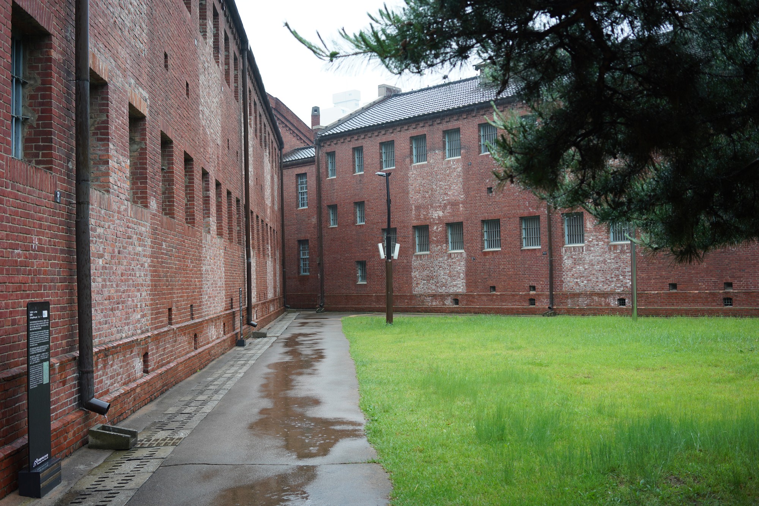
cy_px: 253
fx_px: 738
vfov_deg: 37.9
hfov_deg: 54.4
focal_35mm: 35
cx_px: 380
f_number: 3.5
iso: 200
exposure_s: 1/80
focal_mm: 35
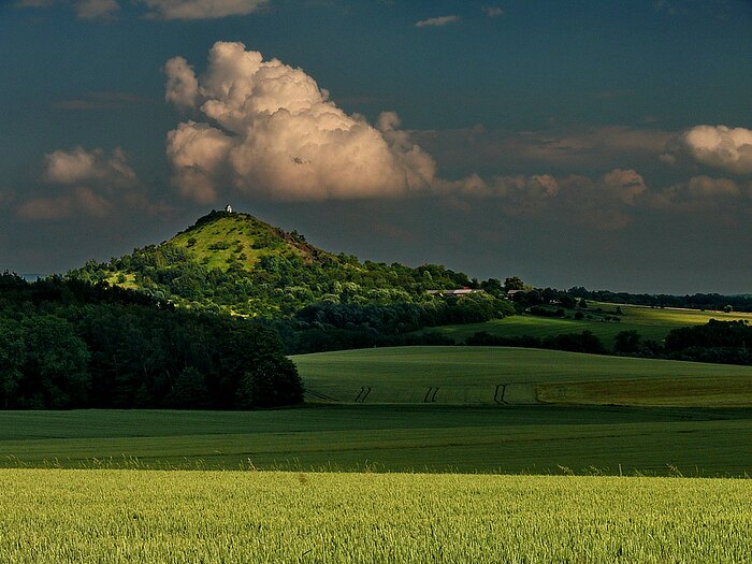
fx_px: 3063
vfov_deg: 10.5
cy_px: 282
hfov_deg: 14.0
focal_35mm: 141
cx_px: 376
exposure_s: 1/80
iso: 100
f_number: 7.1
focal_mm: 29.8
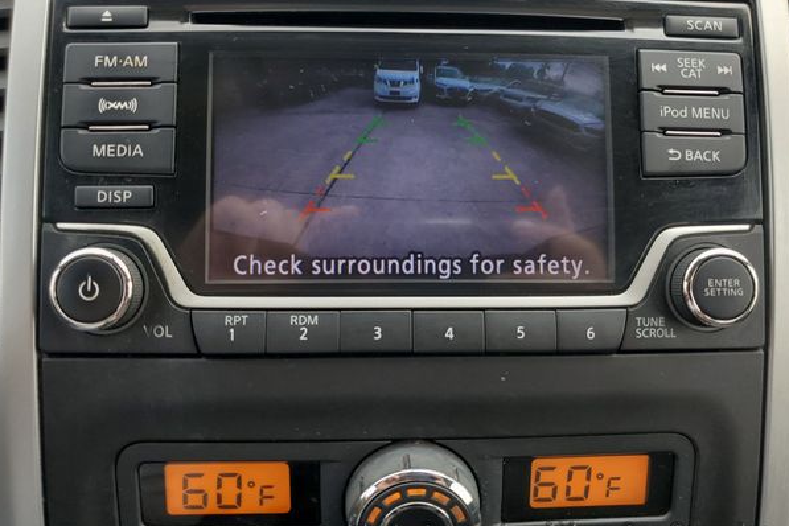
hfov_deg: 63.7
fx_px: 636
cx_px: 394
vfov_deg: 44.9
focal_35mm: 29
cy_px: 243
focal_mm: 4.3
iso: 50
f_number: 1.5
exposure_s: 1/486
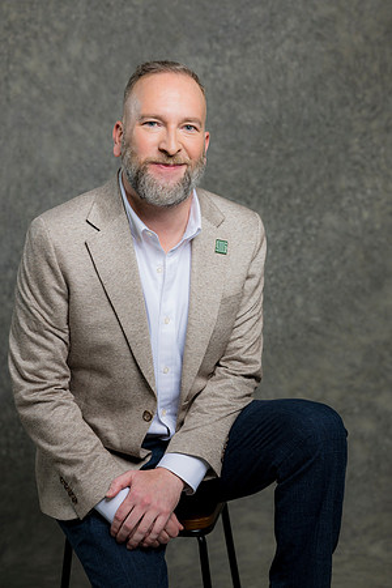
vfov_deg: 23.9
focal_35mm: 85
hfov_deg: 16.1
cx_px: 196
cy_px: 294
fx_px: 1388
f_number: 5
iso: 125
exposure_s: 1/200
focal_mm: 85
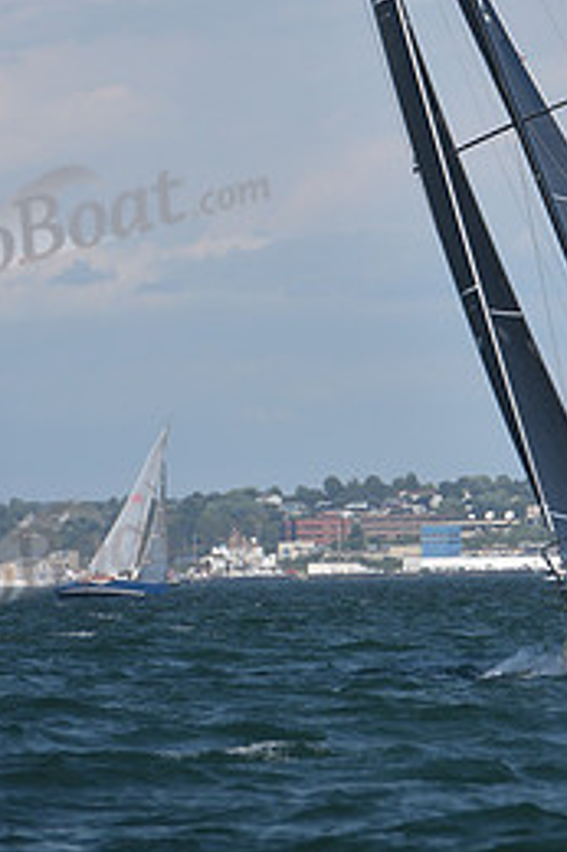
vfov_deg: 4.6
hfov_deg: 3.1
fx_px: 10574
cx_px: 441
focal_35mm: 447
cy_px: 20
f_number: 5.6
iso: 250
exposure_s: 1/1000
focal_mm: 200
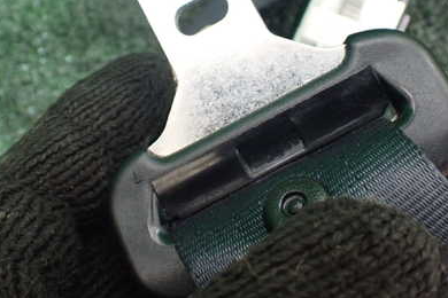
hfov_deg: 41.1
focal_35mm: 48
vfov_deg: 27.8
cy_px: 81
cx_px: 245
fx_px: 597
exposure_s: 1/80
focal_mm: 5.4
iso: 800
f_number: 2.3
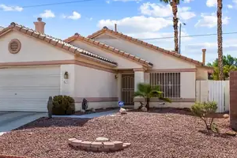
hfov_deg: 40.8
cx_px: 87
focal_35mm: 48
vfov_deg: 28.0
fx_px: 316
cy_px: 90
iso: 400
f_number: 8
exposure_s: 1/8000
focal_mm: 24
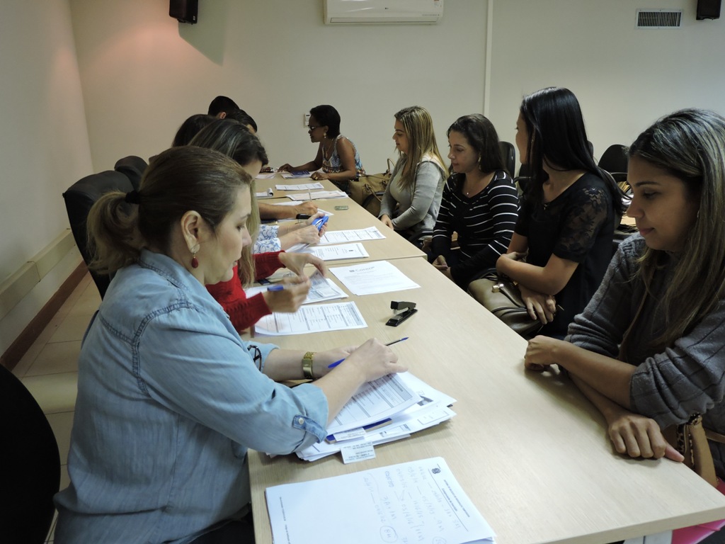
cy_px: 272
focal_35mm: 30
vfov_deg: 46.8
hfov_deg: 60.0
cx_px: 362
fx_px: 628
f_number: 3.1
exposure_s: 1/30
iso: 360
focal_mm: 5.4
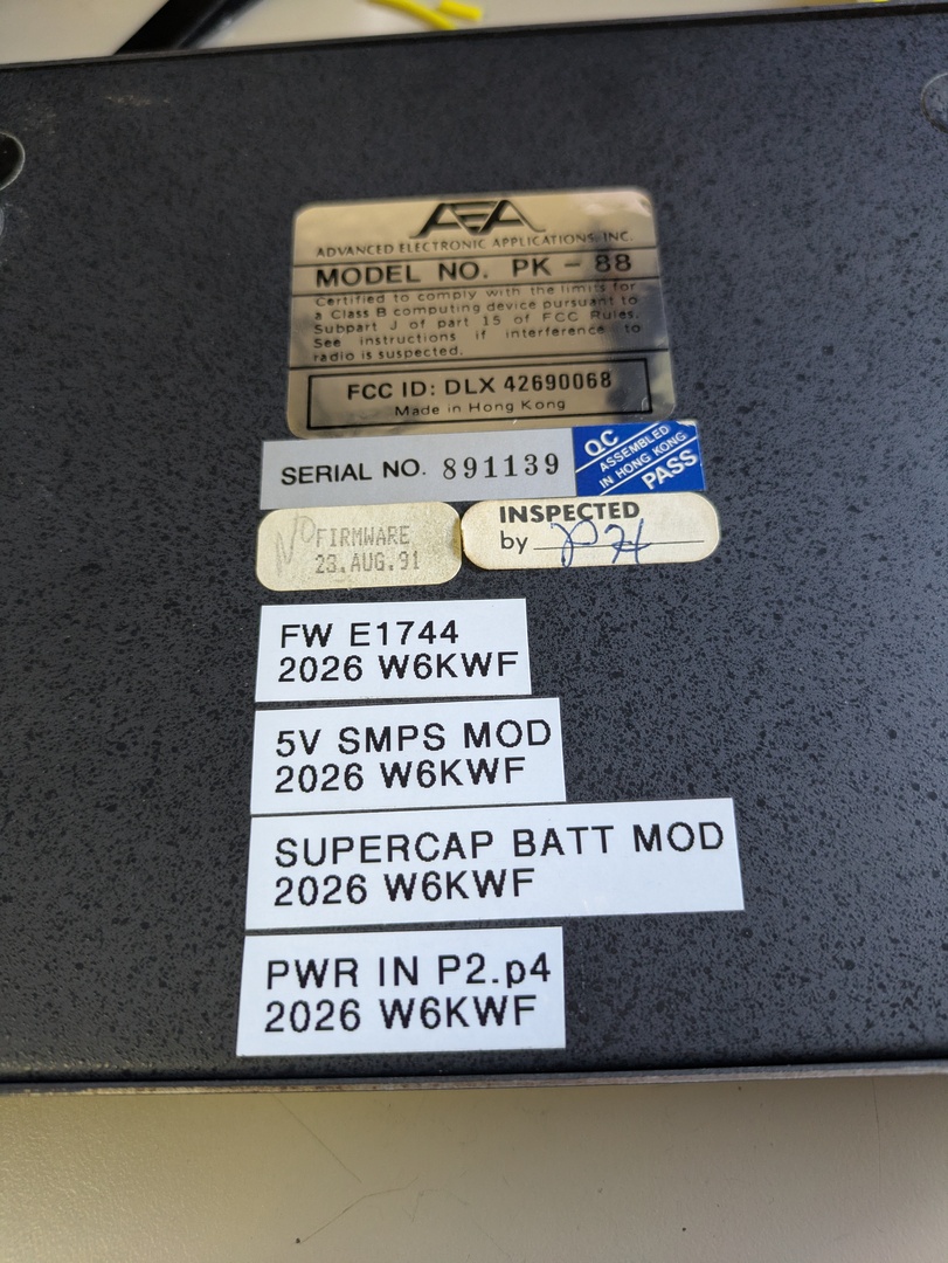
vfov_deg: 69.4
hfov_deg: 54.9
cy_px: 632
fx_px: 912
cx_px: 474
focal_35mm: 25
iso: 303
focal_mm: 5.43
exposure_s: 1/40
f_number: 1.89
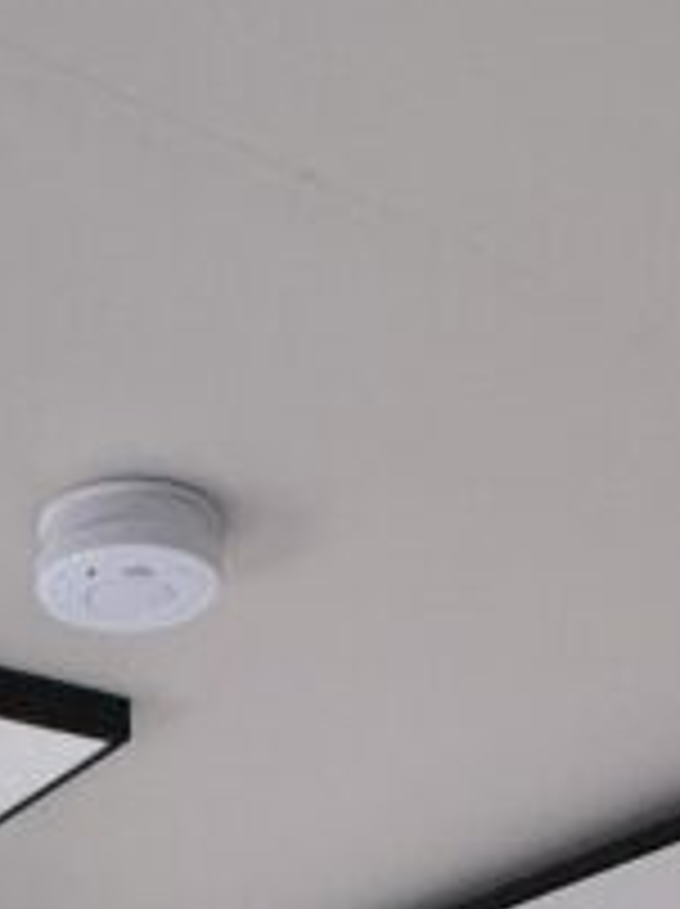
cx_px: 99
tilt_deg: -15.8
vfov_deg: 16.2
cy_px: 2061
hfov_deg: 20.4
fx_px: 1864
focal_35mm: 71
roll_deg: +1.6
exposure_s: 1/99
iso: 160
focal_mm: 2.22
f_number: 2.2
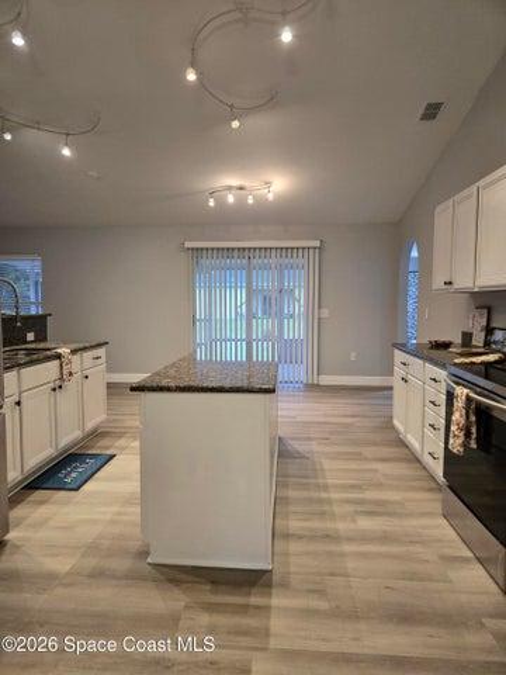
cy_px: 338
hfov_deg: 58.9
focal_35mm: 23
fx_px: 448
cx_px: 253
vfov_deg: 73.9
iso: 400
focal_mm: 5.4
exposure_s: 1/120
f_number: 1.8
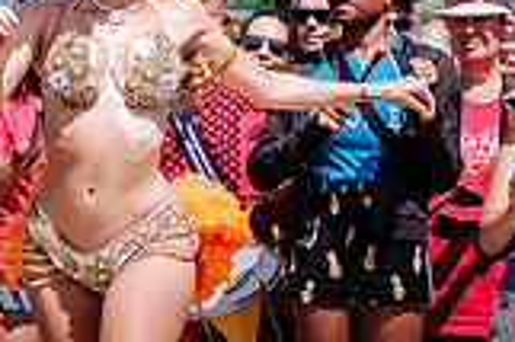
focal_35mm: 333
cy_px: 108
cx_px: -188
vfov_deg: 4.1
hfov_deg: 6.1
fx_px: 4759
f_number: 4
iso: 200
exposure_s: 1/1600
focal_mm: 55
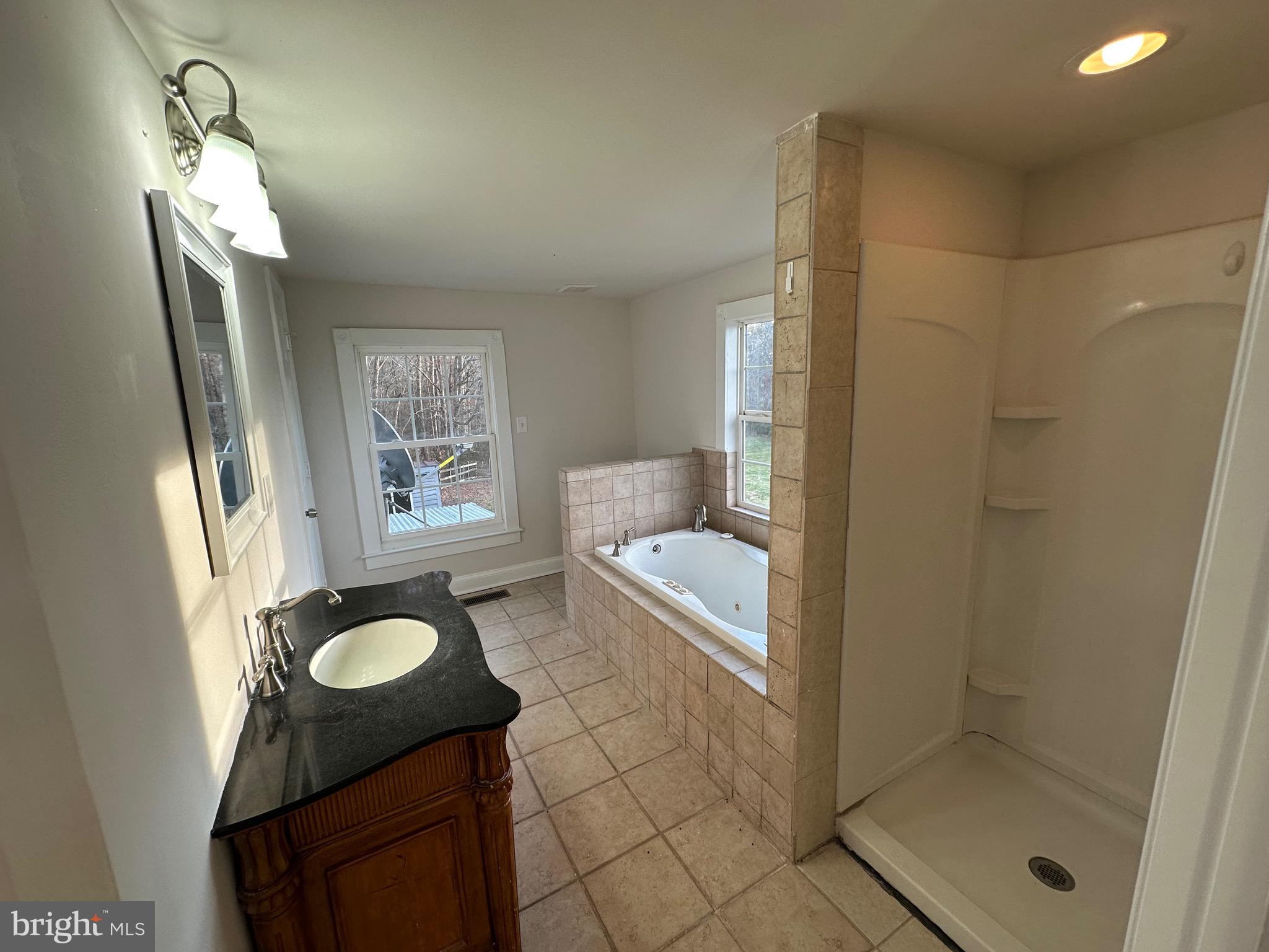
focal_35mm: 14
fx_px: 513
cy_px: 476
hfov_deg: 102.1
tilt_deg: -10.3
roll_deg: +0.4
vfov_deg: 85.7
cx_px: 634
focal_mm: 2.22
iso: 80
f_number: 2.2
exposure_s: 1/120
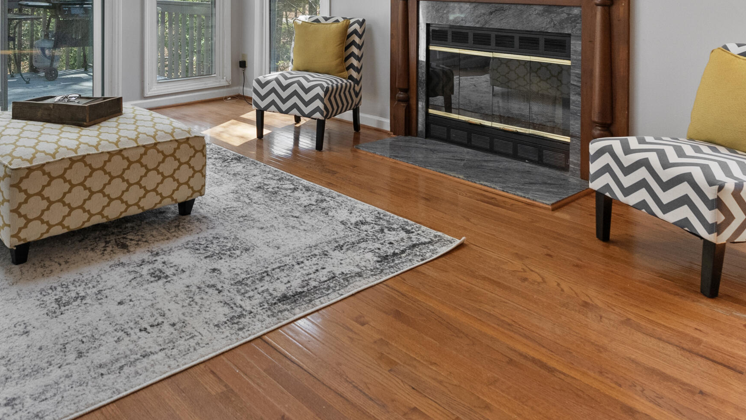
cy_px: -10
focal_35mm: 29
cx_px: 214
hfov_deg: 63.3
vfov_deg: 35.8
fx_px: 574
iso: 1250
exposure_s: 1/30
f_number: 7.1
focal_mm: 16
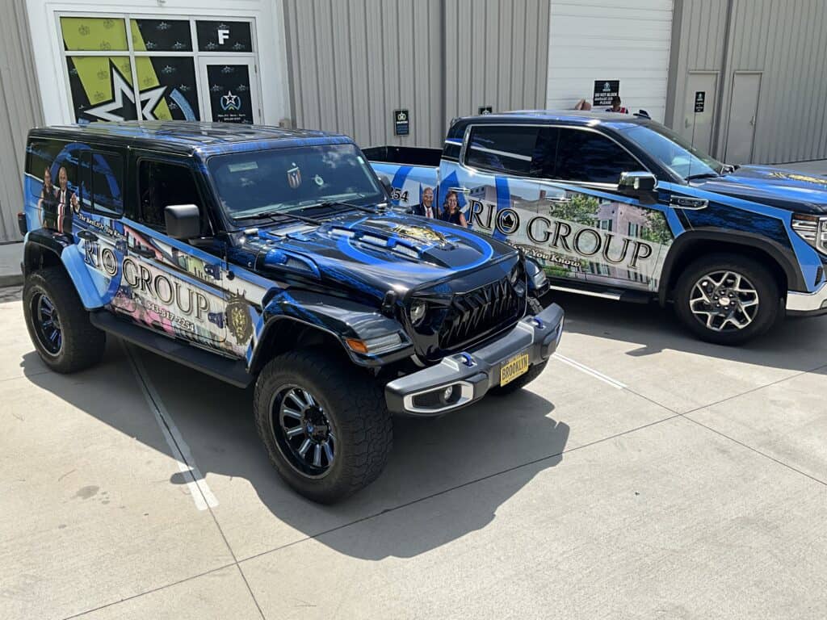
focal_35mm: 29
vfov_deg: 48.2
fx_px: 693
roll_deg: +1.0
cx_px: 414
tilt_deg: -16.7
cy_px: 310
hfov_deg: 61.7
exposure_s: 1/1534
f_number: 1.8
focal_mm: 3
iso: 25
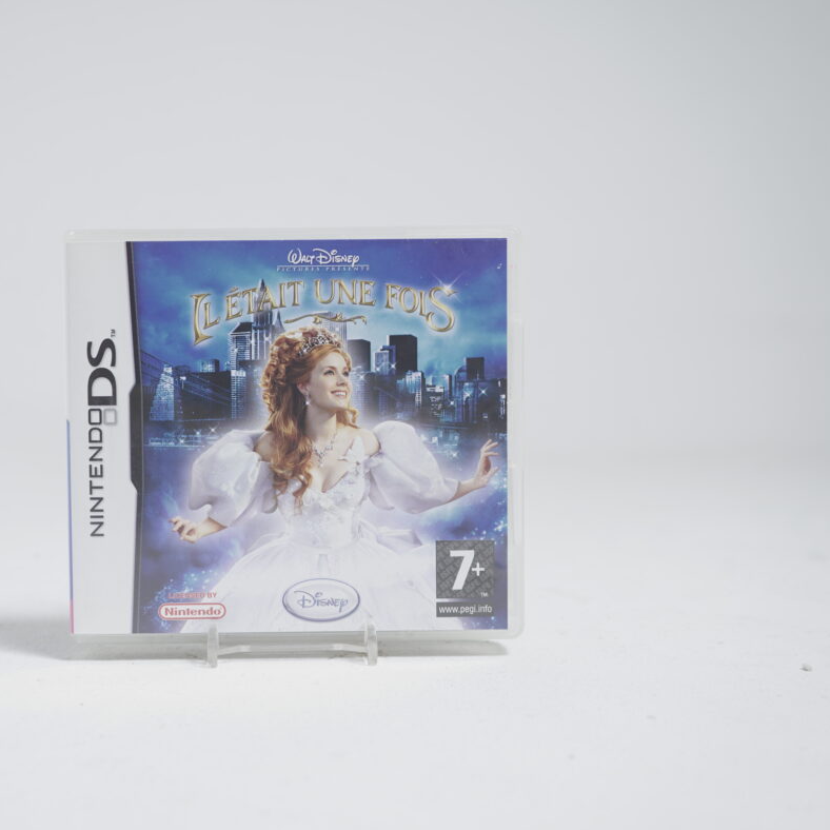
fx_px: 1194
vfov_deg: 38.3
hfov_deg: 38.0
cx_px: 294
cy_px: 420
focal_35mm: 44
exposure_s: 1/5
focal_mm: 34
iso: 100
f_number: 5.6
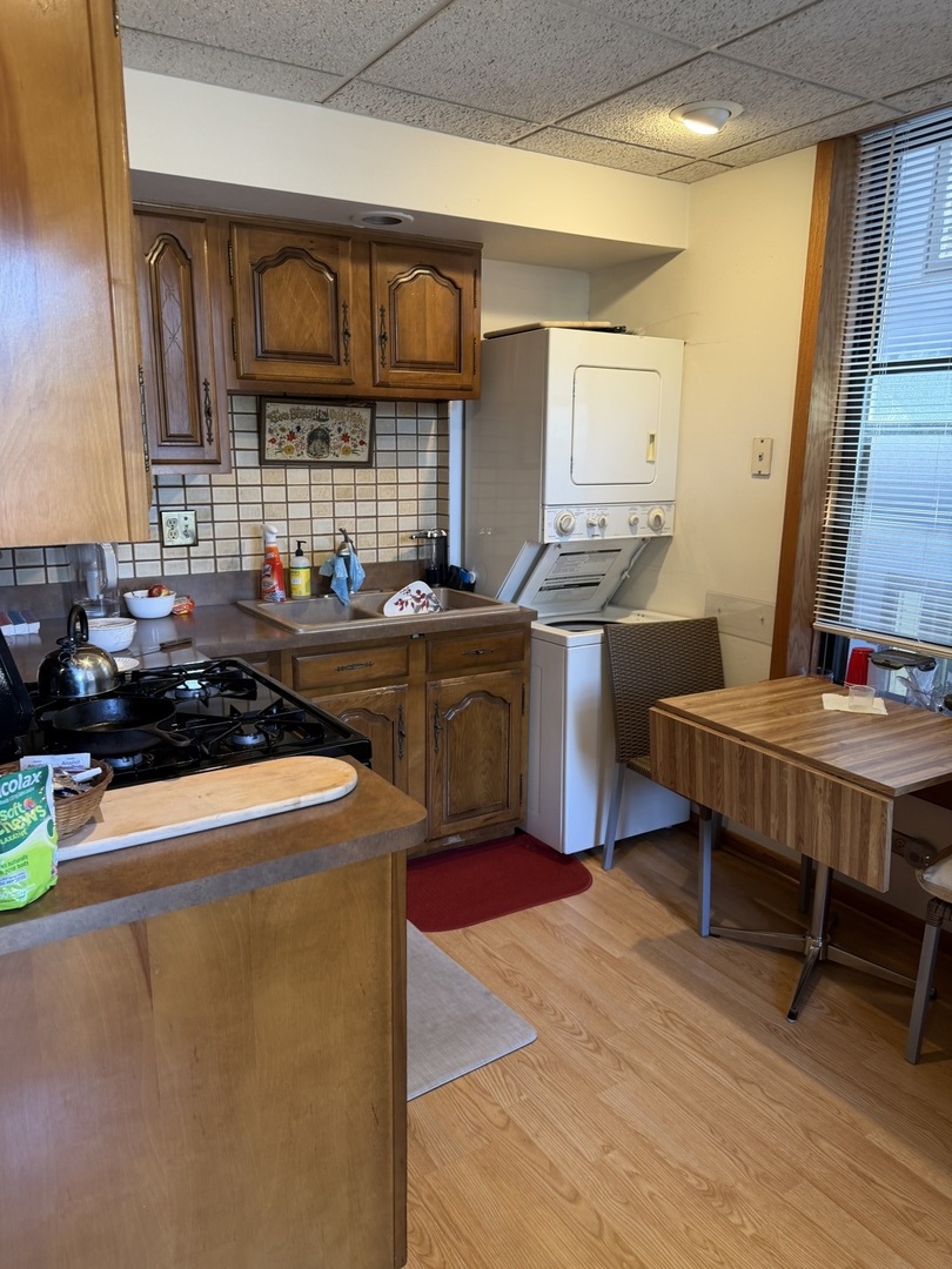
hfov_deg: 56.8
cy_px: 634
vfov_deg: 71.6
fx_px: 880
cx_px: 476
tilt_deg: -10.9
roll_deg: -1.9
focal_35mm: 24
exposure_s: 1/60
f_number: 1.78
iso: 125
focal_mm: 6.76
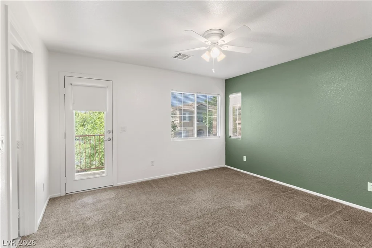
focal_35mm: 17
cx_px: 186
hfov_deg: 93.3
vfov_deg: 70.5
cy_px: 124
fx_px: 176
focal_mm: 17
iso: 400
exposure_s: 1/13
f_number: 8
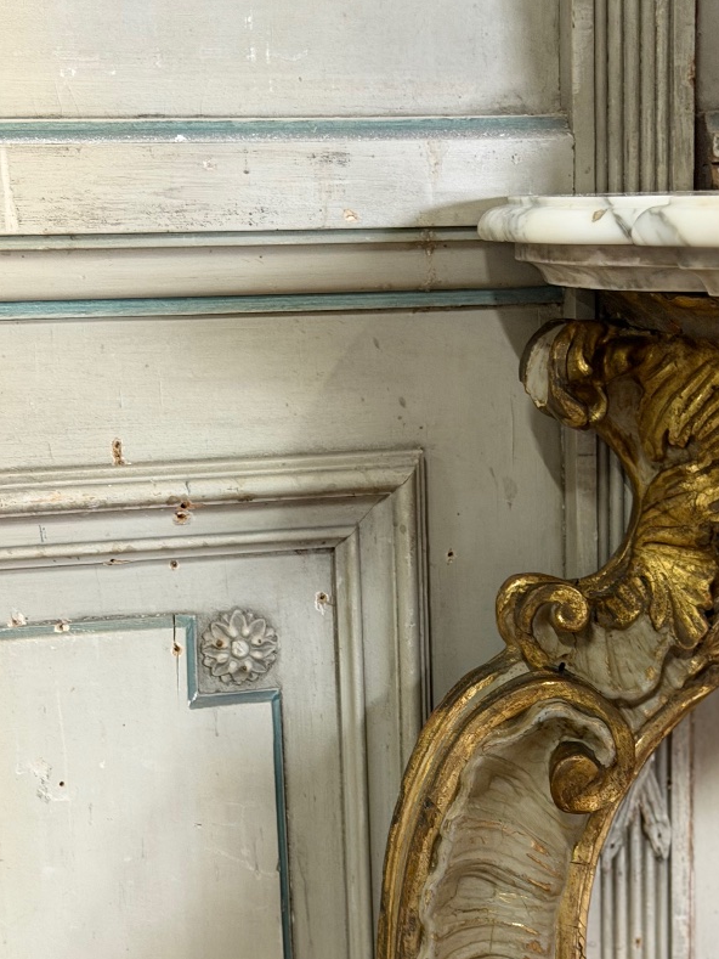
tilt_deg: -13.5
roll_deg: +1.5
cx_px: 485
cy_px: 695
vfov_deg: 26.4
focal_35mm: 73
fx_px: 2021
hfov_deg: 20.1
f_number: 1.78
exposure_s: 1/33
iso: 200
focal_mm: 6.76
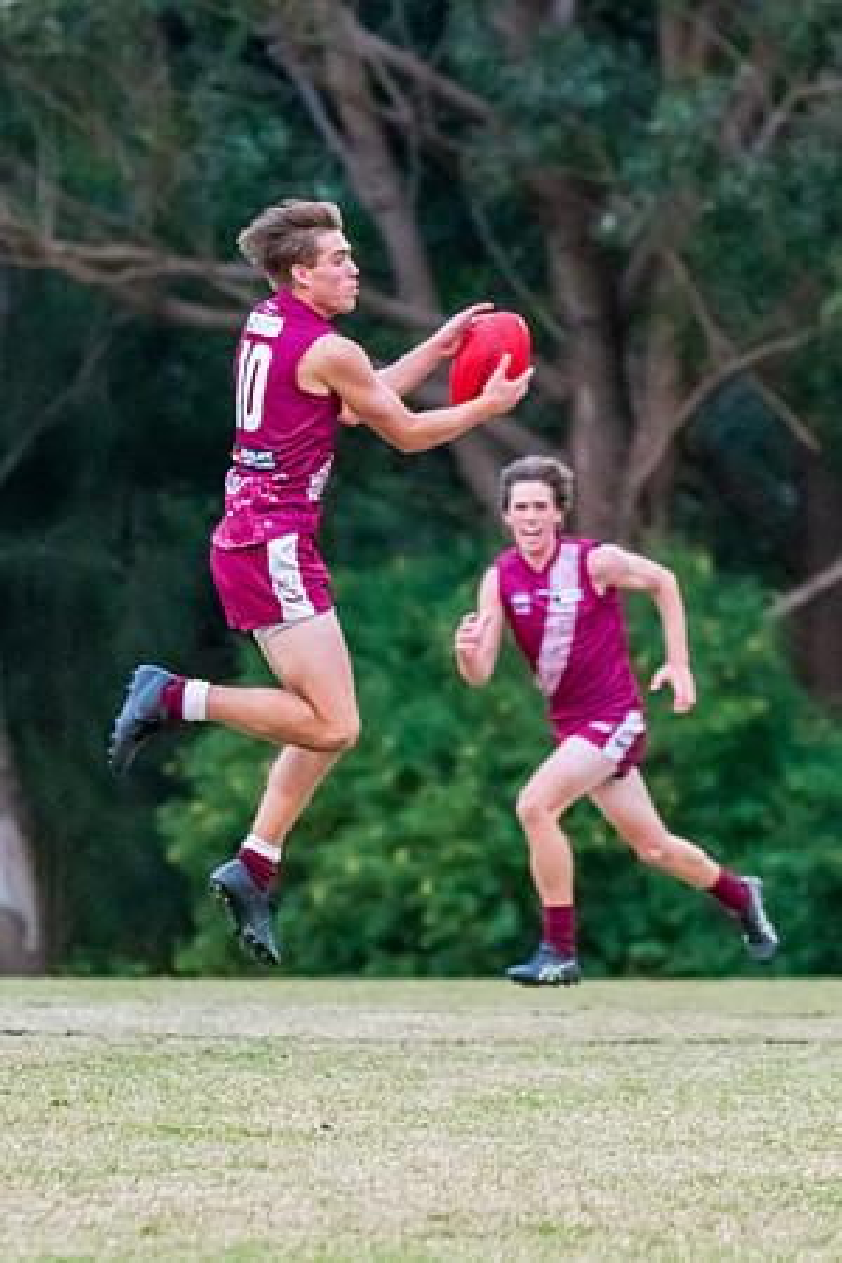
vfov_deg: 3.9
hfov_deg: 2.6
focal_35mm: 533
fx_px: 18689
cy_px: 539
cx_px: -39
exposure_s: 1/1000
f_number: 5.3
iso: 3200
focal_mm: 240
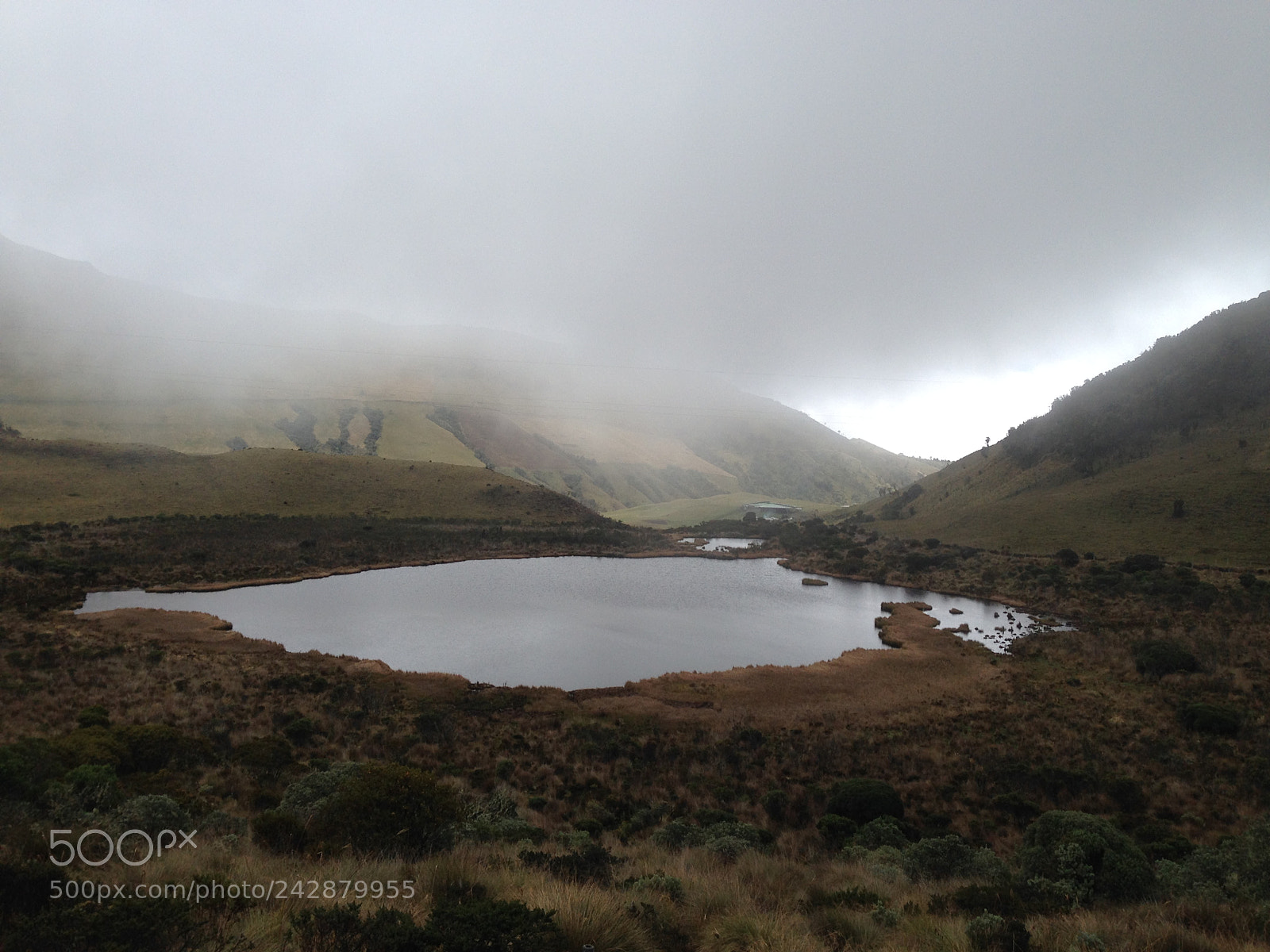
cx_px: 635
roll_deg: -1.5
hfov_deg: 55.4
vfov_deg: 42.9
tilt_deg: -1.5
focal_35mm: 33
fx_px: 1211
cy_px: 476
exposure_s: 1/1261
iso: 50
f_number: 2.4
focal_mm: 4.12
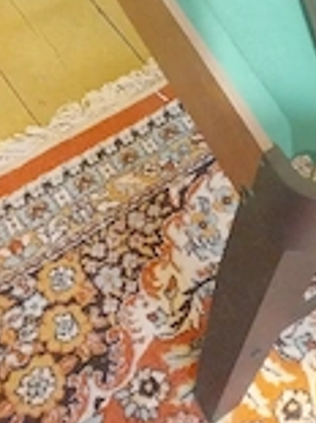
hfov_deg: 21.6
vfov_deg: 26.4
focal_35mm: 67
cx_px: 251
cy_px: -60
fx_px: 817
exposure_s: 1/14.3
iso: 1250
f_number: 1.8
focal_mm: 4
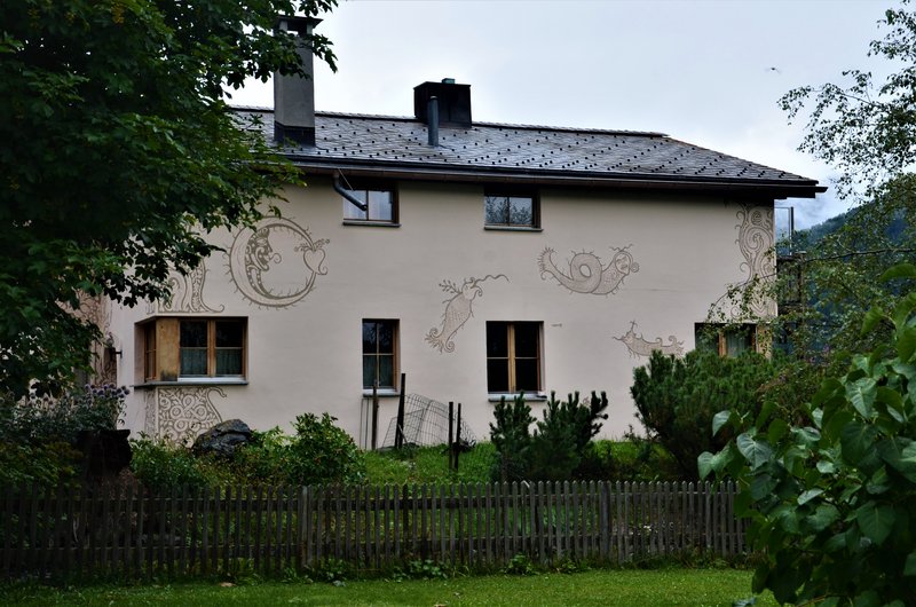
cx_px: 458
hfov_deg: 35.1
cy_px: 304
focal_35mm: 57
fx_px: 1447
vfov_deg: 23.7
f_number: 9
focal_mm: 38
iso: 320
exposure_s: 1/125
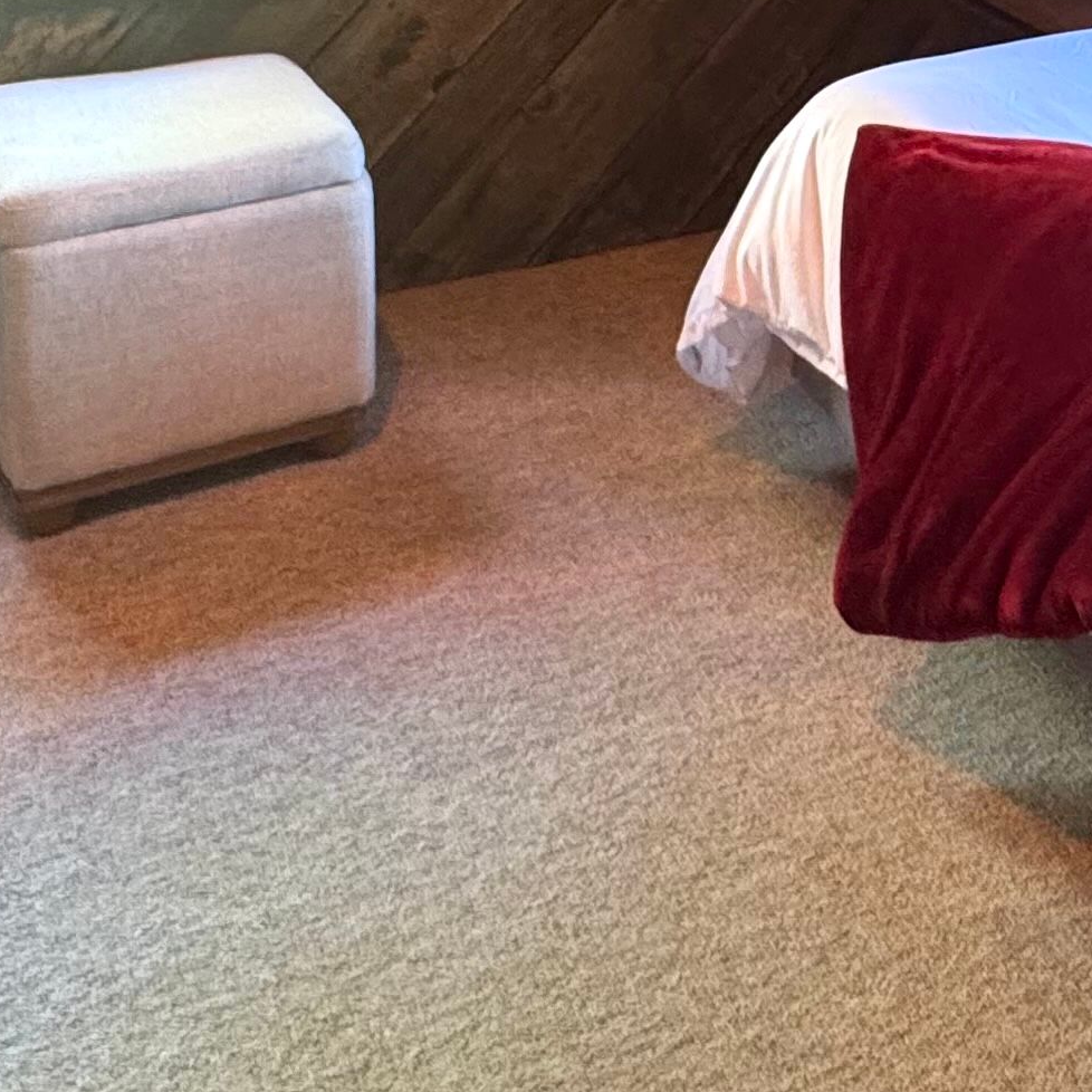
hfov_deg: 31.9
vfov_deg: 28.2
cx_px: 969
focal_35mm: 51
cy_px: -282
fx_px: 1820
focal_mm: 2.22
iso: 400
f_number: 2.2
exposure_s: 1/60
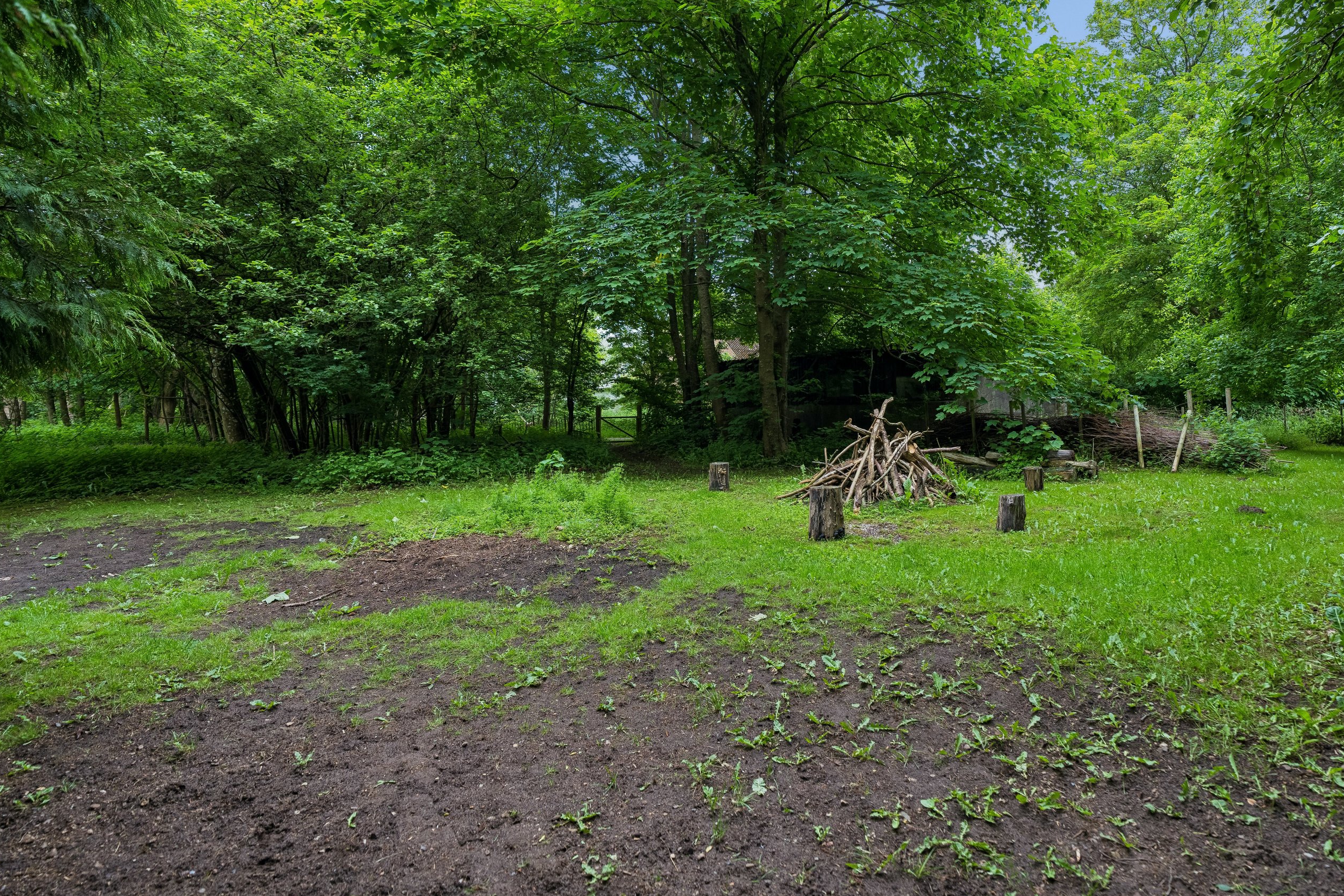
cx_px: 775
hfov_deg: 86.3
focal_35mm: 19
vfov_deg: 64.2
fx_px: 709
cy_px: 376
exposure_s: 1/400
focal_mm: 16
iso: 500
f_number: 4
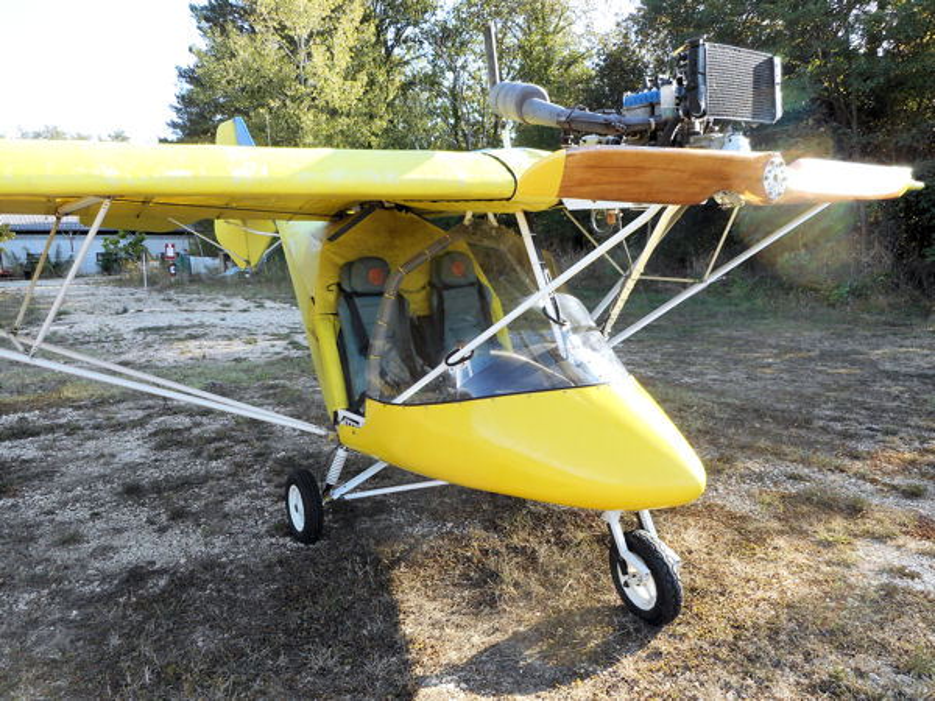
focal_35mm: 25
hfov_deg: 69.4
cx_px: 468
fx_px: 675
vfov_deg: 54.9
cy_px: 350
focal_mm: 4.5
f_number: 3.7
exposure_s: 1/100
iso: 80
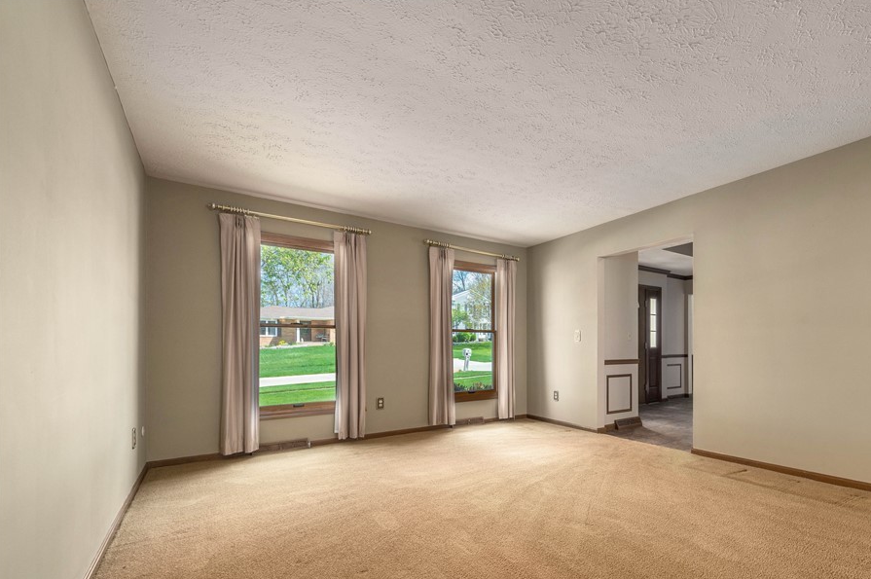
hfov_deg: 92.0
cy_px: 349
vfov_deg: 69.6
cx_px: 525
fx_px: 411
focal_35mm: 17
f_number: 9
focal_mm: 14
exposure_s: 1/60
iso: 125
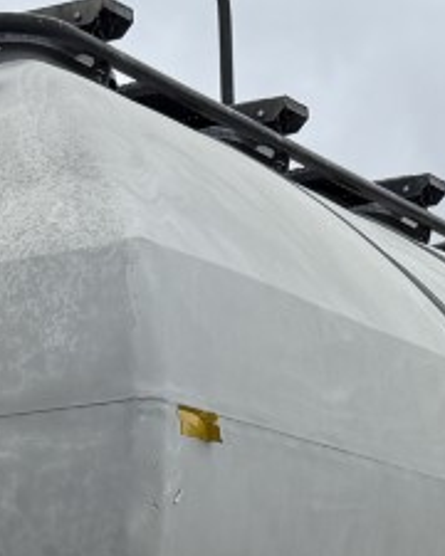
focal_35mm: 150
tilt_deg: -2.0
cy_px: 974
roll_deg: -0.4
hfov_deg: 10.2
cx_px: -17
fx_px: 2469
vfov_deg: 11.9
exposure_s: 1/2445
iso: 80
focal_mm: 6.76
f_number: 1.78
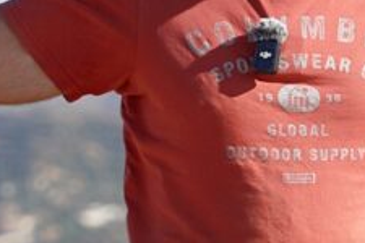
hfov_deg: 5.3
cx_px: 294
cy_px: 162
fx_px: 3974
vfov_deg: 3.5
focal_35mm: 392
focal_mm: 86
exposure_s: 1/800
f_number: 4.5
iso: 100
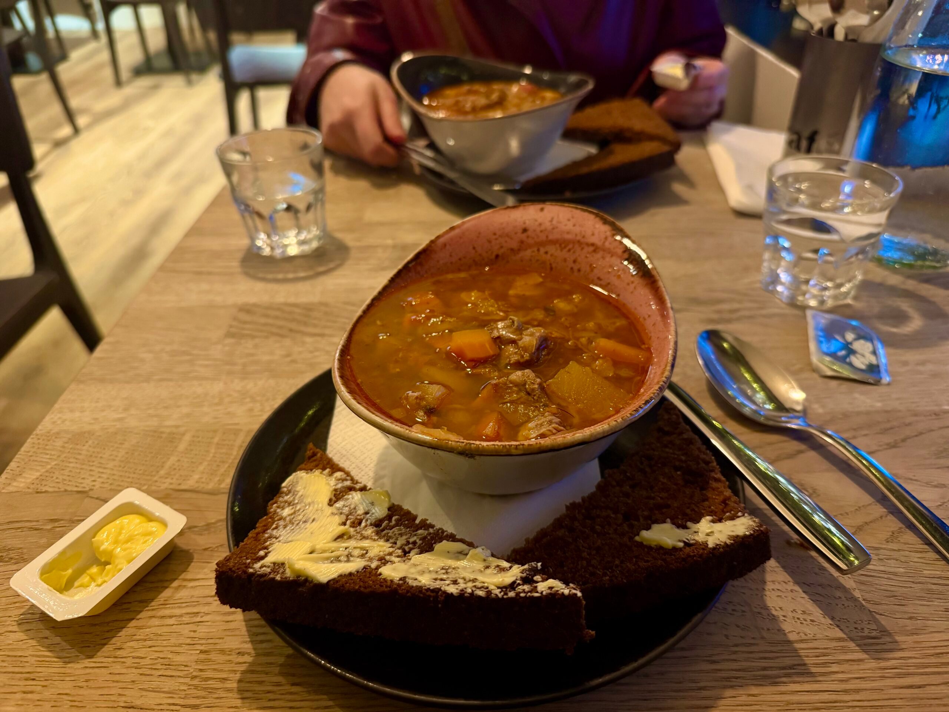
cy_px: 356
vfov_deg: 56.8
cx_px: 474
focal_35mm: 24
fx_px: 658
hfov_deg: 71.6
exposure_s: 1/50
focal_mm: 6.76
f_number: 1.78
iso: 800
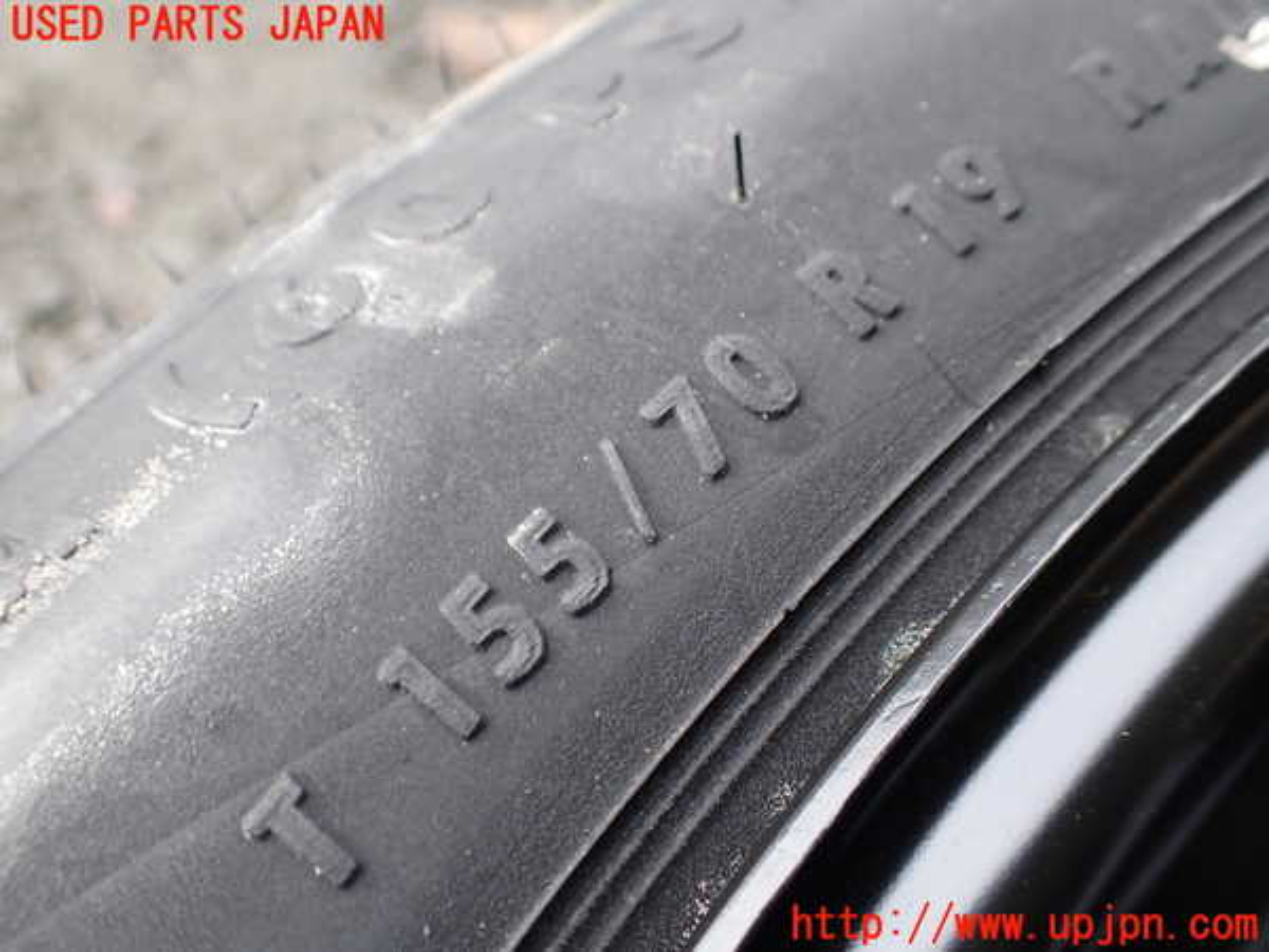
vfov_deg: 46.8
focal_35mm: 30
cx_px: 634
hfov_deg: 60.0
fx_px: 1100
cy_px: 476
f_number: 2.3
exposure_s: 1/125
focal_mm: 5.4
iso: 200
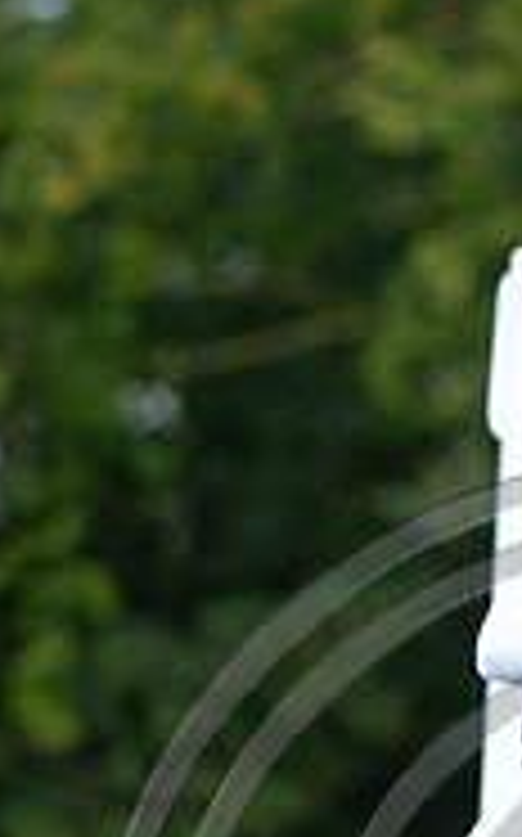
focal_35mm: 1050
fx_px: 23937
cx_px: 680
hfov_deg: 1.2
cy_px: 958
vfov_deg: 2.0
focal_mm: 330
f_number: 6.3
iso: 800
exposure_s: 1/1000
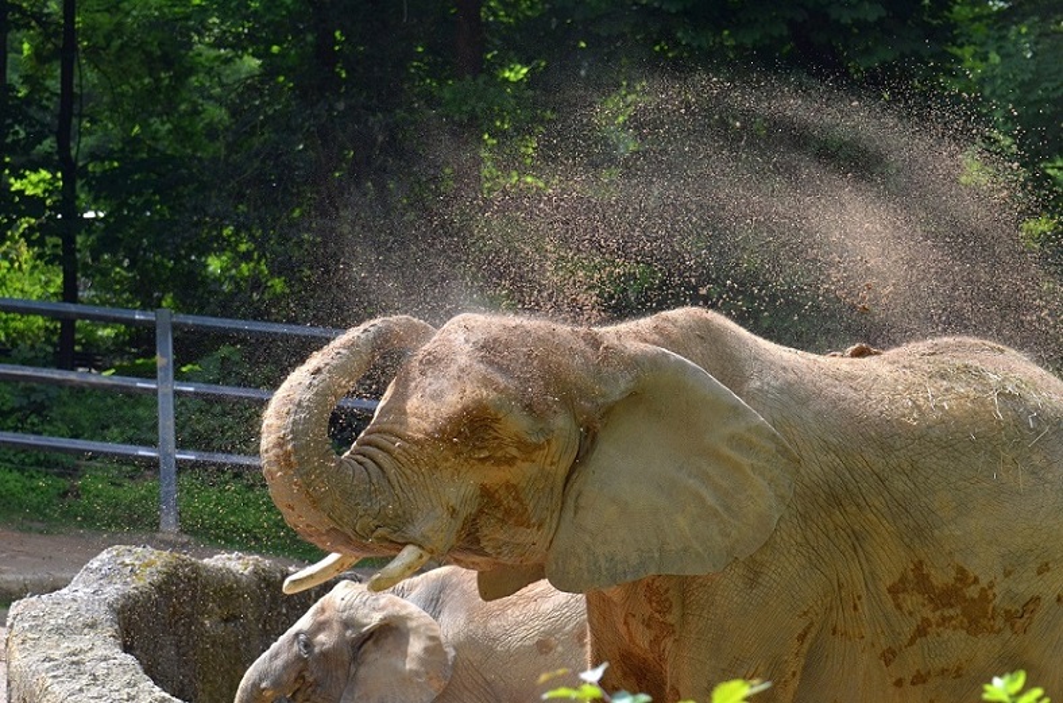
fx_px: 3799
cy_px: 352
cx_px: 532
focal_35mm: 129
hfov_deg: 15.9
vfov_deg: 10.6
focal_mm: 86
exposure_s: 1/1250
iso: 400
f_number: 5
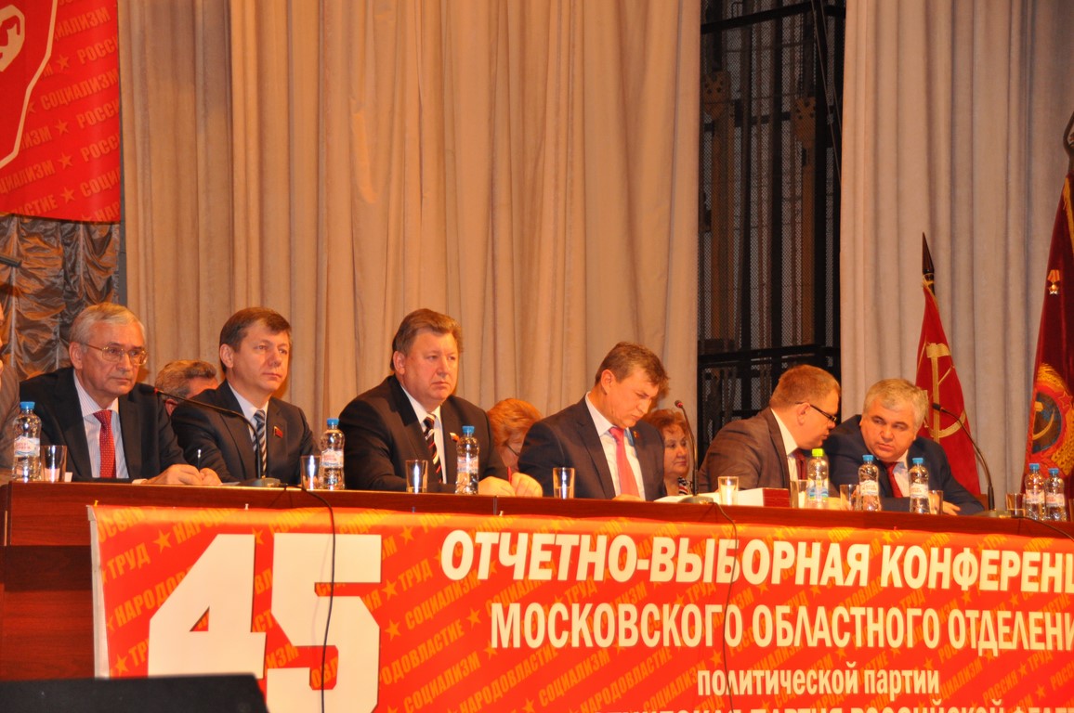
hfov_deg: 18.2
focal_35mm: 112
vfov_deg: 12.1
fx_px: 3352
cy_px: 356
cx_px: 537
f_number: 5
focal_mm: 75
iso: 800
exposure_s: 1/60
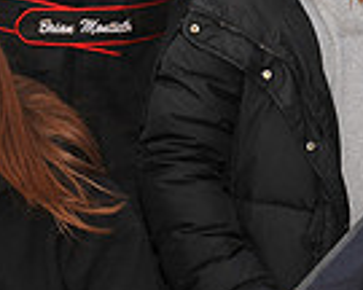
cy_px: 373
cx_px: -250
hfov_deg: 3.8
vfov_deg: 3.1
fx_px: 5404
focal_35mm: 503
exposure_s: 1/320
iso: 400
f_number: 8
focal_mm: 125
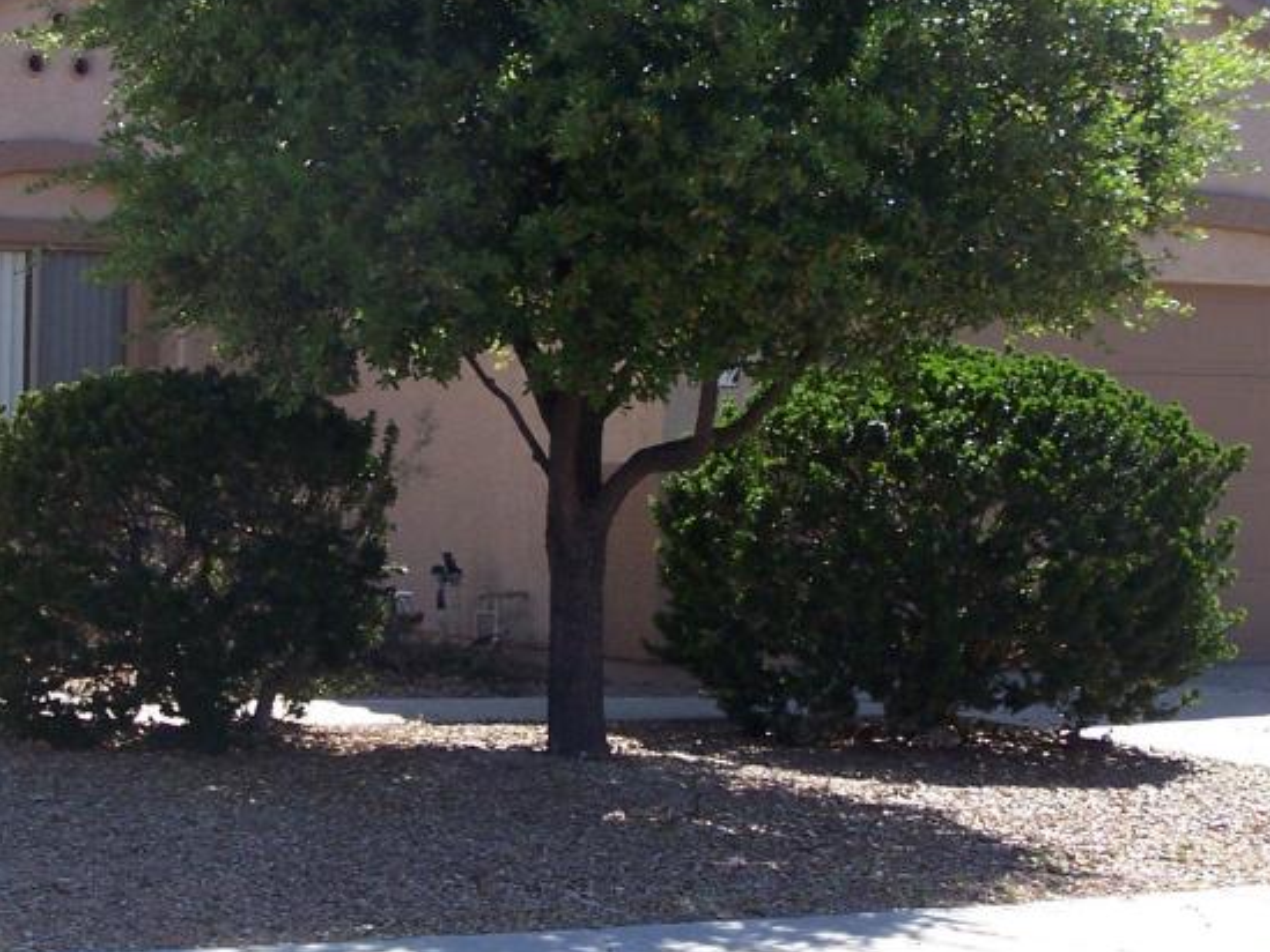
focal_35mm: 110
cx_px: 477
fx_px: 4037
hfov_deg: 17.9
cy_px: 381
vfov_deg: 13.5
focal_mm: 9.8
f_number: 3.1
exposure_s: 1/750
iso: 80
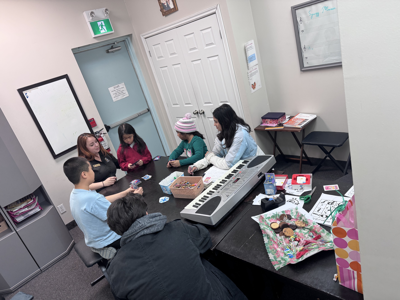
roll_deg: +16.6
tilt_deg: -21.8
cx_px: 200
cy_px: 150
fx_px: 277
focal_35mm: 24
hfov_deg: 71.6
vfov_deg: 56.8
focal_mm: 6.76
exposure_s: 1/120
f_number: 1.78
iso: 200
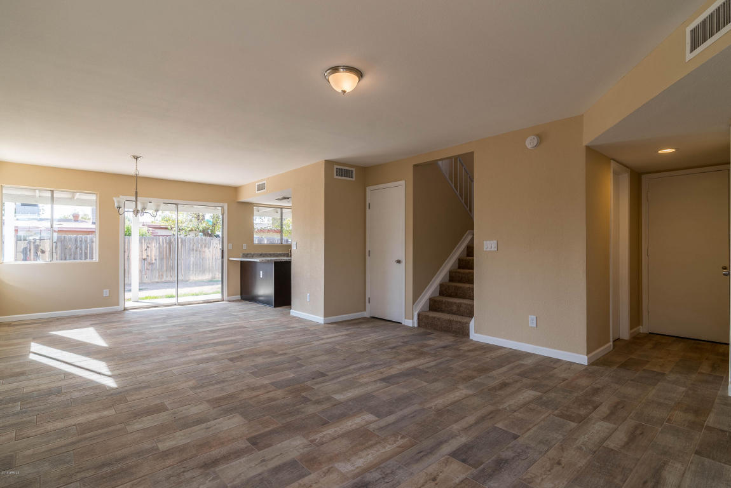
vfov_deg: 67.4
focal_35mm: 18
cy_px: 244
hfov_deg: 90.0
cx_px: 366
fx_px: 366
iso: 100
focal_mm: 18
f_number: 7.1
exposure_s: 1/80
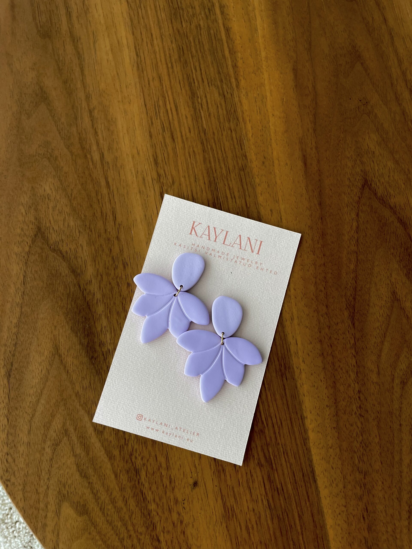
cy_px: 274
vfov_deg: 67.3
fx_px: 413
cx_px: 206
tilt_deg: -81.8
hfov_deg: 53.1
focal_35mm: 26
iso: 64
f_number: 1.6
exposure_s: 1/121
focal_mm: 4.2
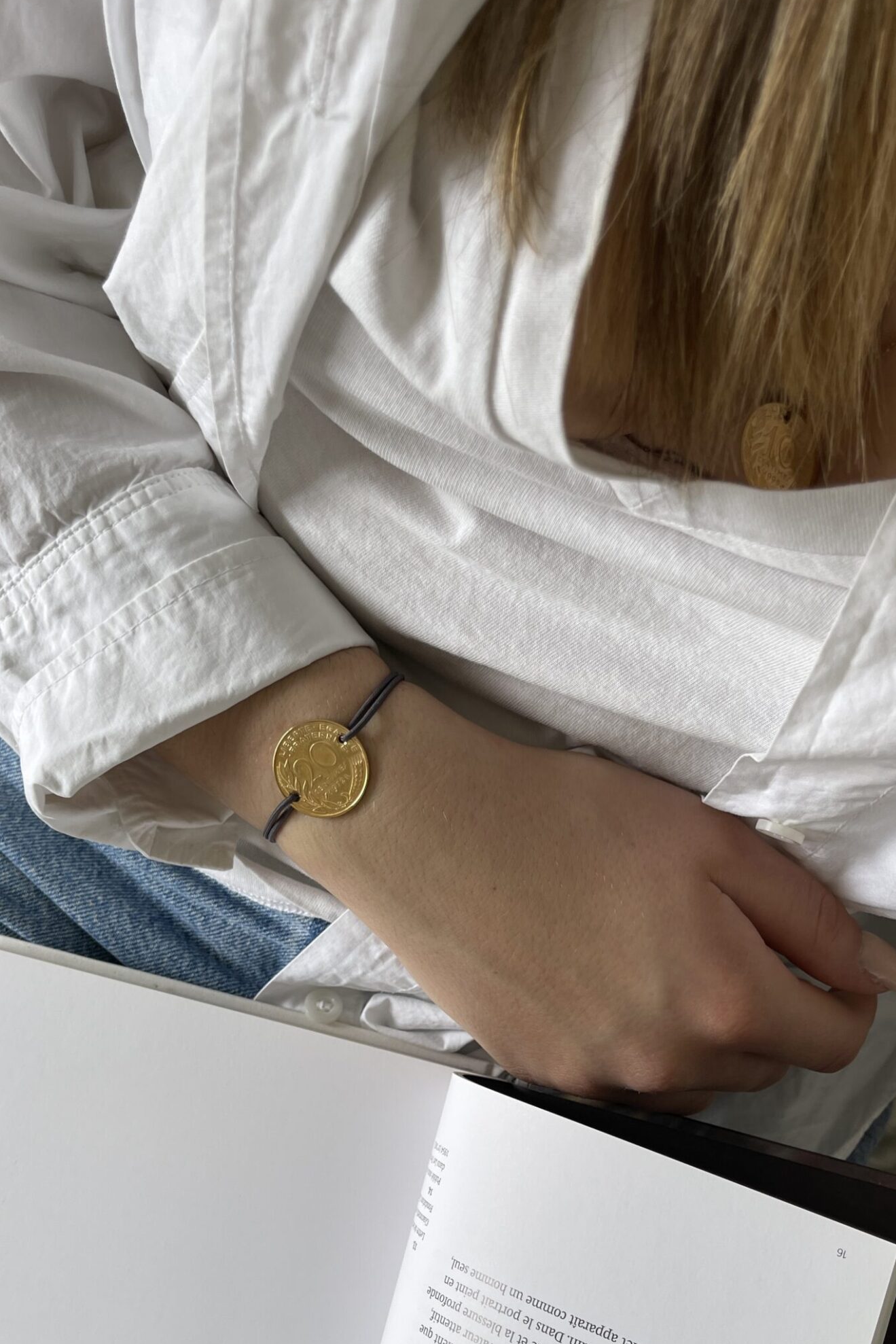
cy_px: 818
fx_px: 1306
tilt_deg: -84.1
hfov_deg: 37.8
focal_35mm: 35
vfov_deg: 54.0
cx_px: 423
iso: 32
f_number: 1.6
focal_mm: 5.1
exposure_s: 1/117
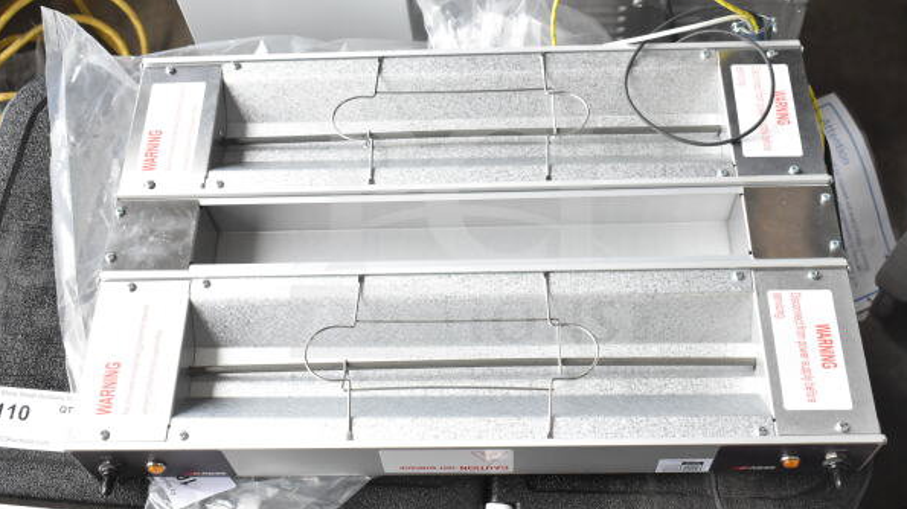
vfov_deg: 27.3
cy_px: 237
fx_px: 1047
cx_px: 460
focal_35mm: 44
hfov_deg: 46.9
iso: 1600
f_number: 7.1
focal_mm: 27
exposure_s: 1/200
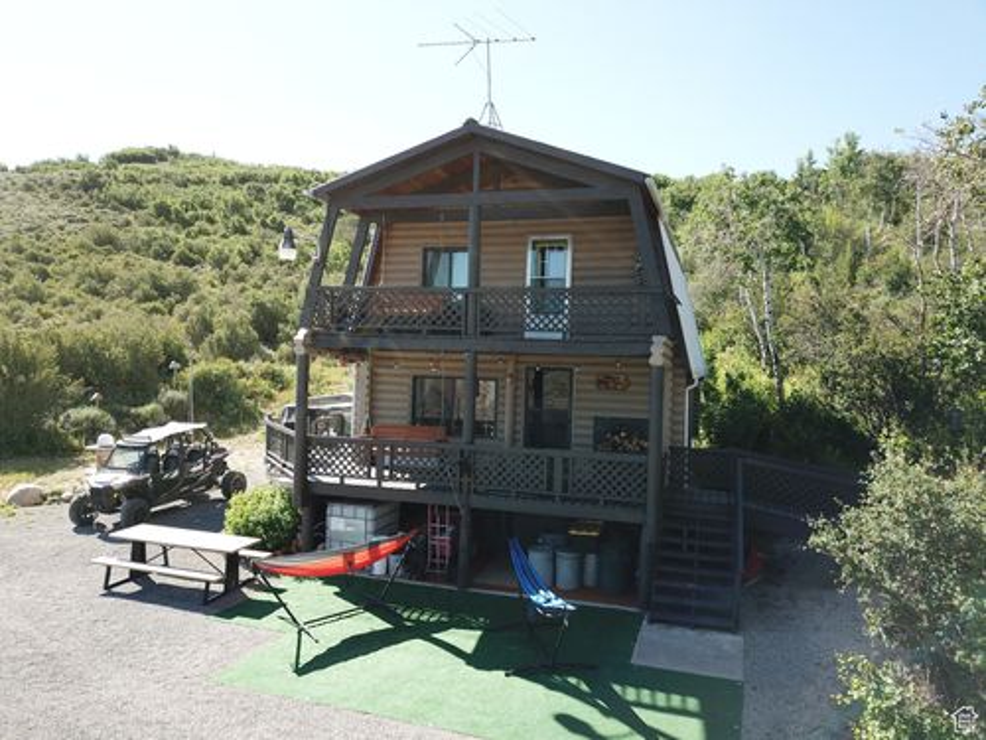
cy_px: 370
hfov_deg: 67.3
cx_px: 493
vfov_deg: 53.1
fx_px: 741
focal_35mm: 26
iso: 100
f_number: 2.2
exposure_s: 1/433
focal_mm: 4.73
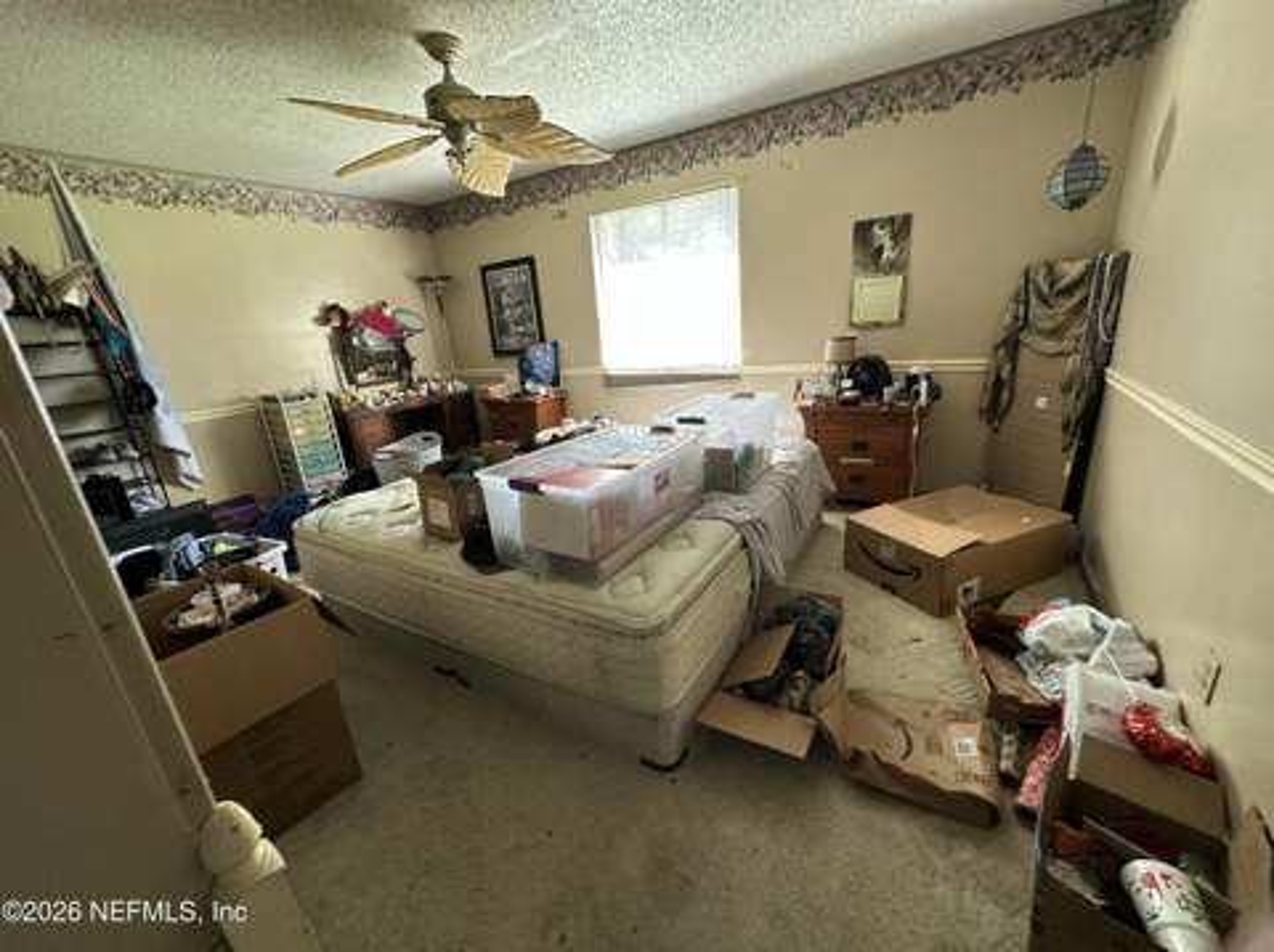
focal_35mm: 14
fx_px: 515
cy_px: 476
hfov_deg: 102.1
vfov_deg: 85.6
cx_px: 637
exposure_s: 1/60
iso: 160
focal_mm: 2.22
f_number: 2.2
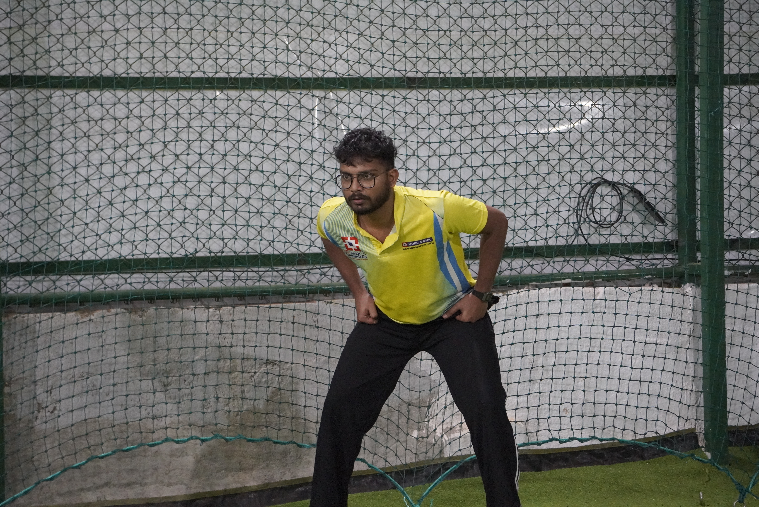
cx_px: 380
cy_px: 254
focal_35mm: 180
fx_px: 3797
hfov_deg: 11.4
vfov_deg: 7.6
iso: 6400
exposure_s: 1/125
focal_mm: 120
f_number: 5.6
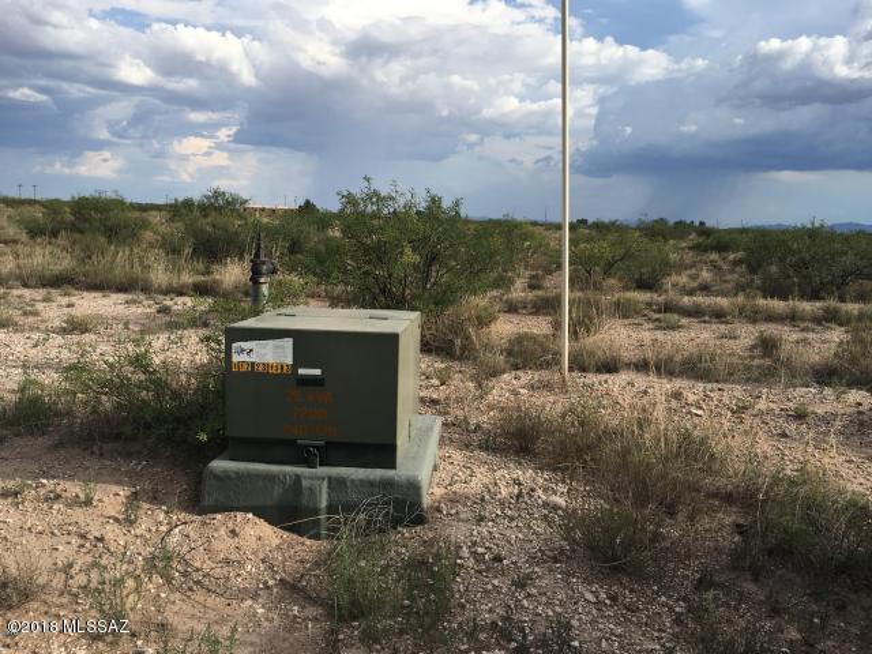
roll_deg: -1.4
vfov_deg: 48.2
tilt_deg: -9.0
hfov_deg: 61.7
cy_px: 327
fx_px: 731
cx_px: 436
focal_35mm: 29
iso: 25
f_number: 2.2
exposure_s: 1/1451
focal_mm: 4.15
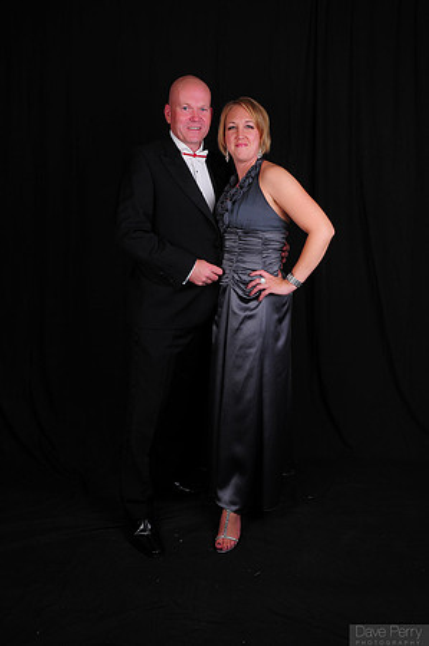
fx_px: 591
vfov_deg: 57.3
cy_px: 323
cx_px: 214
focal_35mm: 33
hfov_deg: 39.9
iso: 200
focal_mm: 22
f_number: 8
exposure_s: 1/125
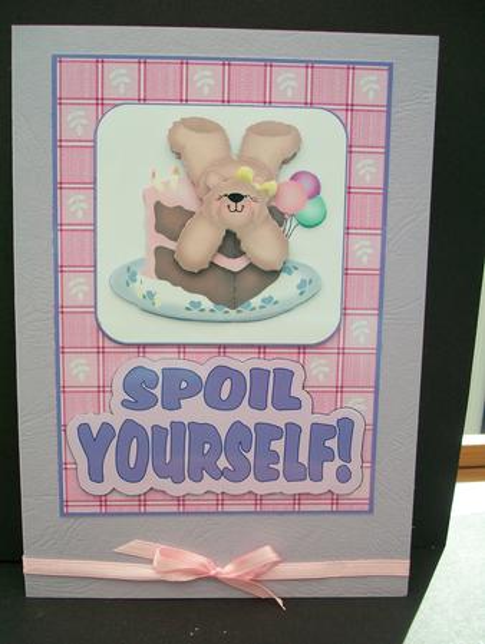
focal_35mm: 34
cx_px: 242
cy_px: 322
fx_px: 634
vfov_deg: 53.9
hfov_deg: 41.9
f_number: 2.8
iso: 80
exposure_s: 1/320
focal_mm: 5.7
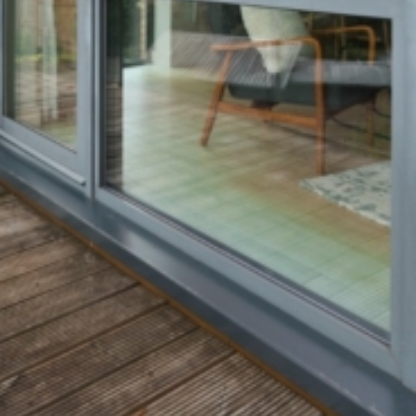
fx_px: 612
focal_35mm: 45
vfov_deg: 33.0
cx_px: 133
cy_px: -37
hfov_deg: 37.1
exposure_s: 1/50
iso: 400
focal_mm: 16
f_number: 8
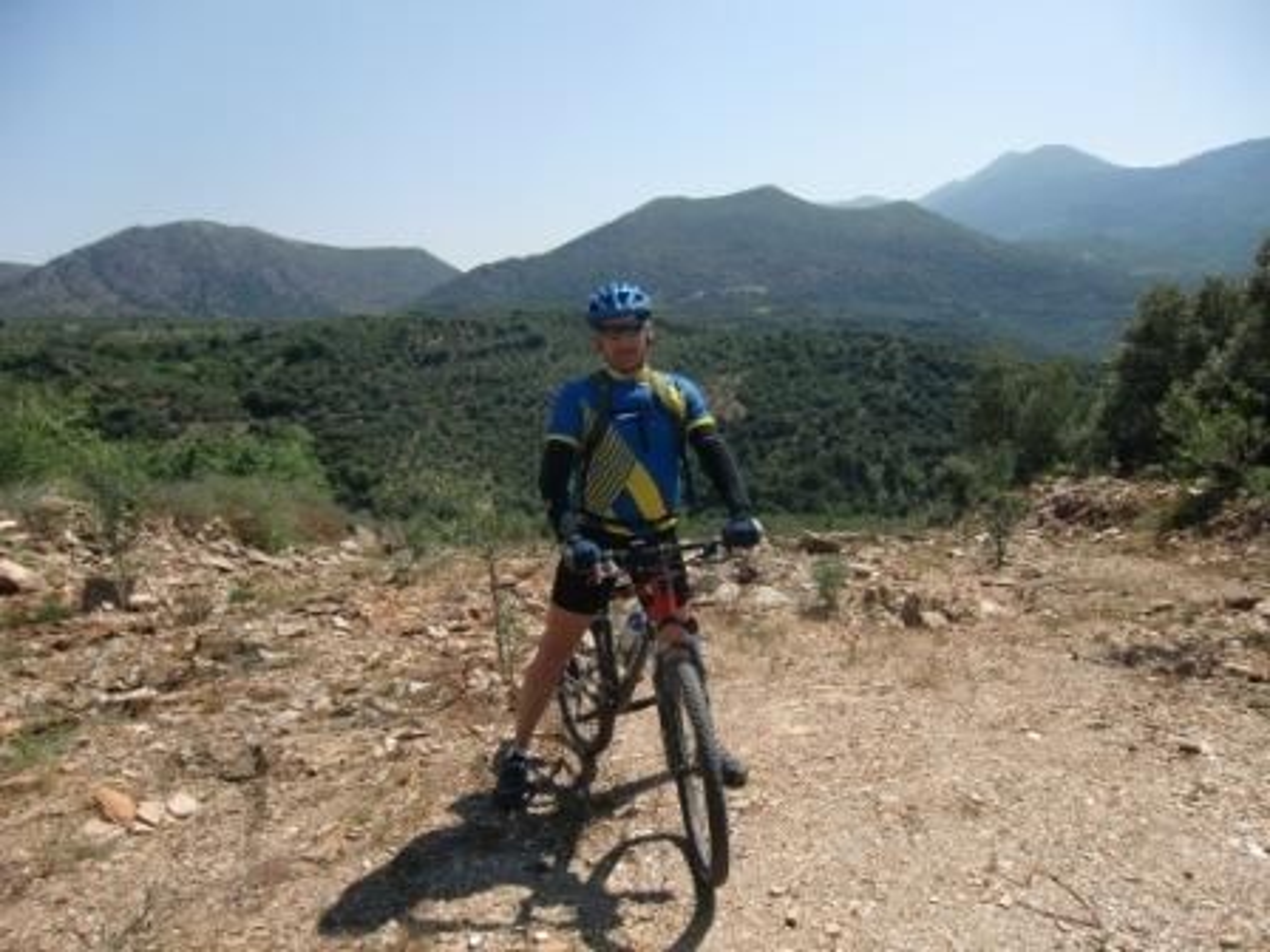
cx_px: 635
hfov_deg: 71.6
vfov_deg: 56.8
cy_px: 476
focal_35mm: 24
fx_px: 881
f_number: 7.5
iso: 64
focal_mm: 4.3
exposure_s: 1/200
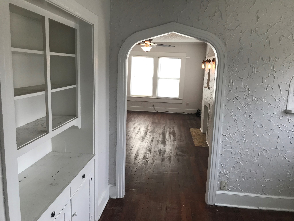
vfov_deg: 49.7
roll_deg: -4.4
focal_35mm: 28
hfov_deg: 63.4
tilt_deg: -9.5
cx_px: 147
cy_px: 110
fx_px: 238
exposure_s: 1/120
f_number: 1.8
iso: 40
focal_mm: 3.99
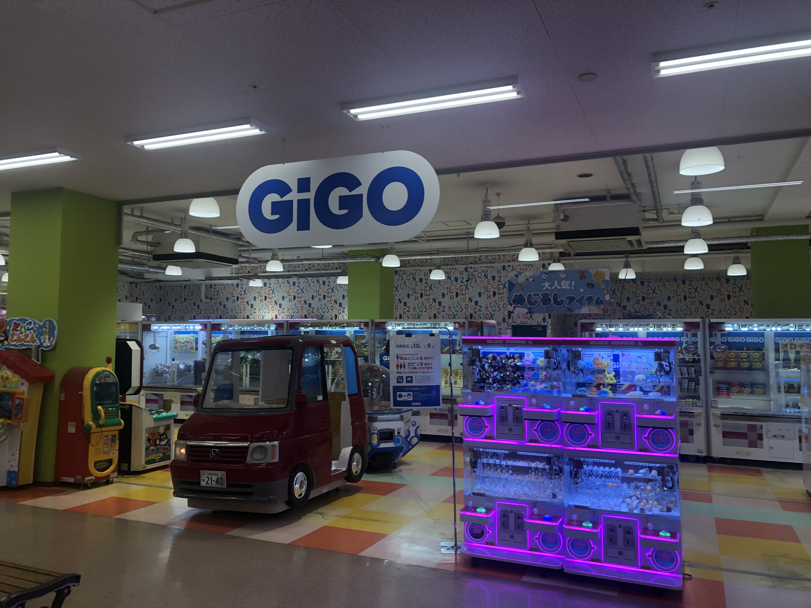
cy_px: 304
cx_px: 406
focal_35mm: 28
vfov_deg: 49.7
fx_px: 656
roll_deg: +2.8
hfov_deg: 63.4
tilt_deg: +4.2
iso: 32
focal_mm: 3.99
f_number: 1.8
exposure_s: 1/120
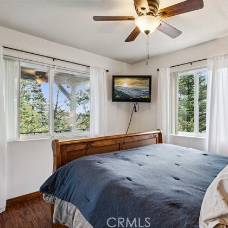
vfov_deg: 69.0
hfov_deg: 68.0
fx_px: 166
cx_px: 141
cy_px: 115
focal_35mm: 22
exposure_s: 1.3
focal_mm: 17.2
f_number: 13
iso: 100
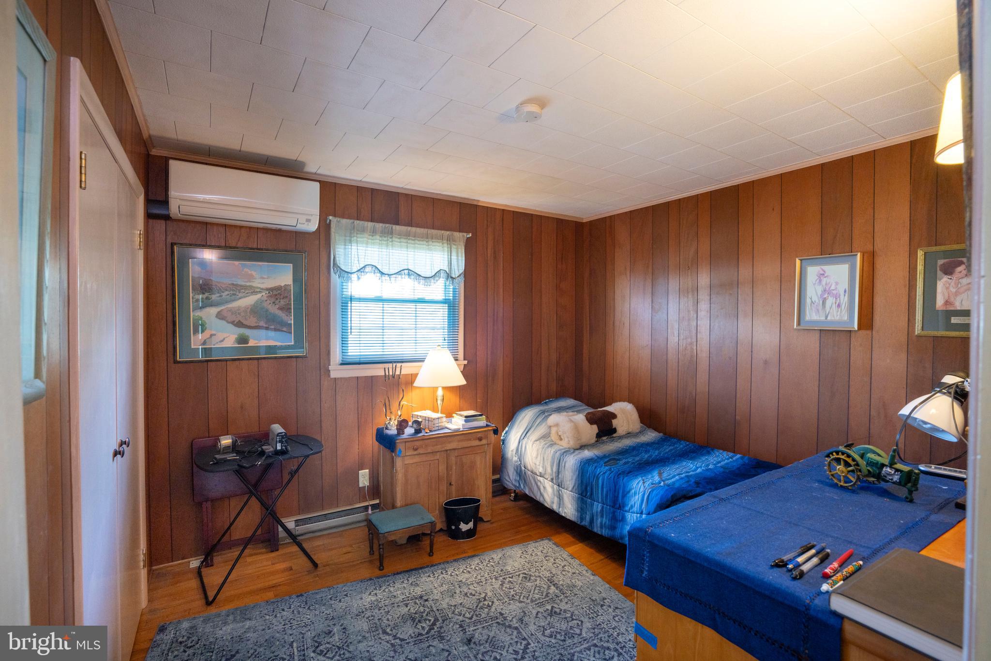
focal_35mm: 16
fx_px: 440
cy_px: 330
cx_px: 496
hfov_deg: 96.7
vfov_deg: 73.7
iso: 500
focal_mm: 16
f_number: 7.1
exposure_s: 1/15
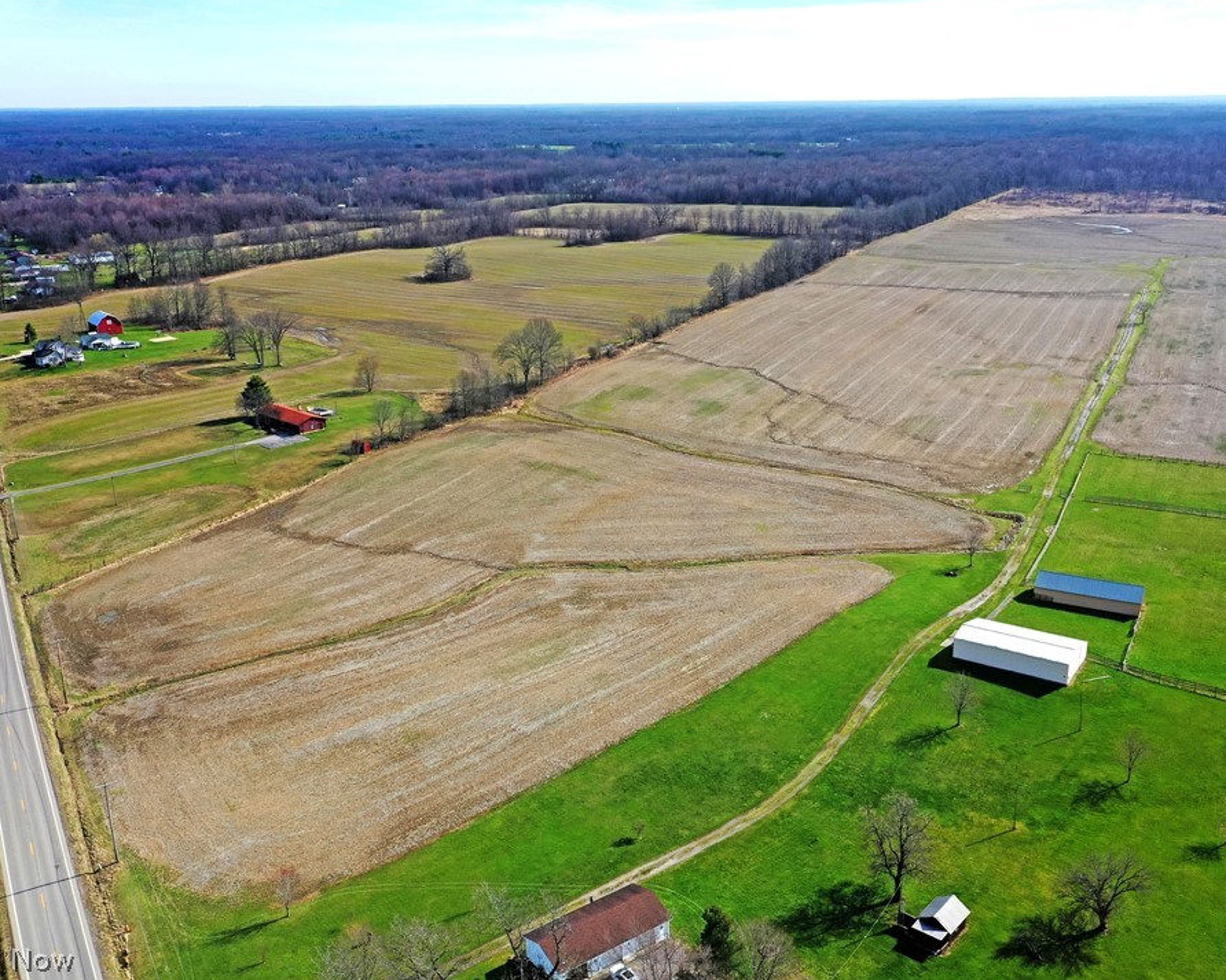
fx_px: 1161
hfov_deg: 55.6
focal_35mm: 32
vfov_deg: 45.8
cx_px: 680
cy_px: 484
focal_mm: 10.26
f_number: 5.6
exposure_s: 1/500
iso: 100
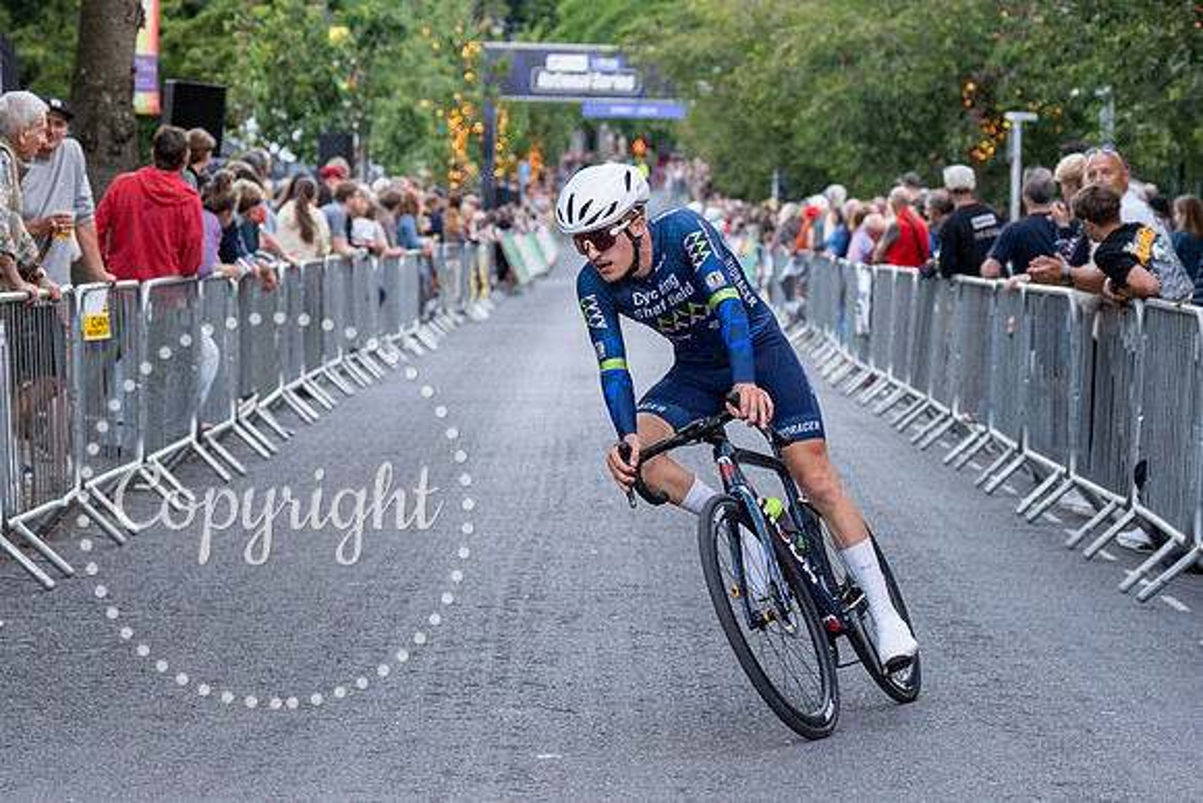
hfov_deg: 16.5
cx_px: 660
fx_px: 4147
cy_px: 269
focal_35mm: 124
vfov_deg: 11.0
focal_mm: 70
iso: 1600
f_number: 3.5
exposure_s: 1/800
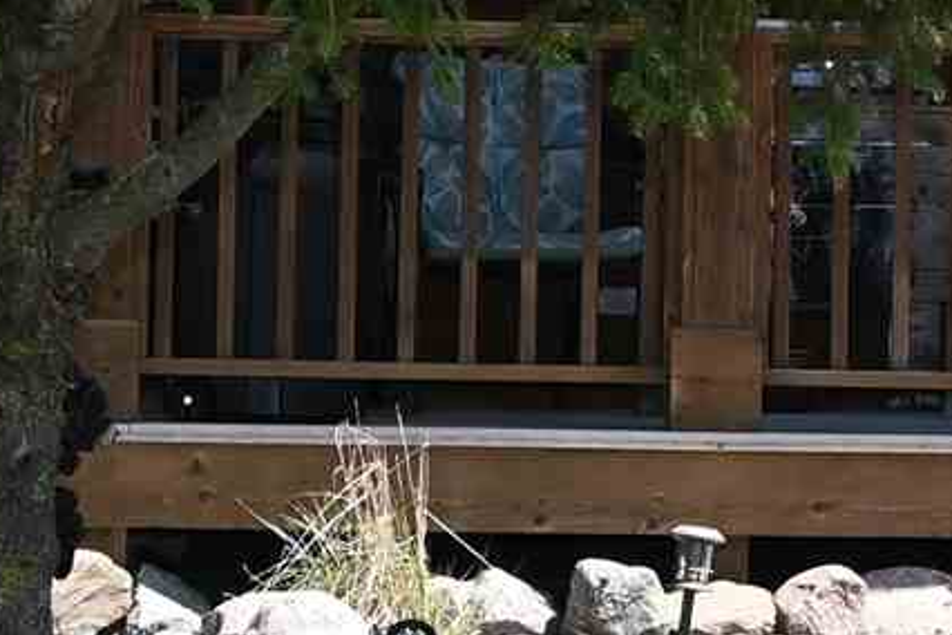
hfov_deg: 8.4
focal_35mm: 243
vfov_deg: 5.6
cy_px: 105
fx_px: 6436
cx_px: 932
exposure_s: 1/200
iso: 100
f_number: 7.1
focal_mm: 22.5
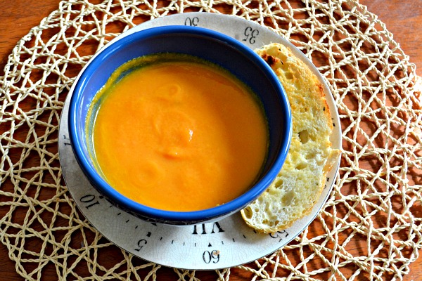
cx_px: 211
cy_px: 140
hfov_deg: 41.1
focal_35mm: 48
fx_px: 563
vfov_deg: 28.1
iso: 1100
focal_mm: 32
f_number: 4.8
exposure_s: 1/60
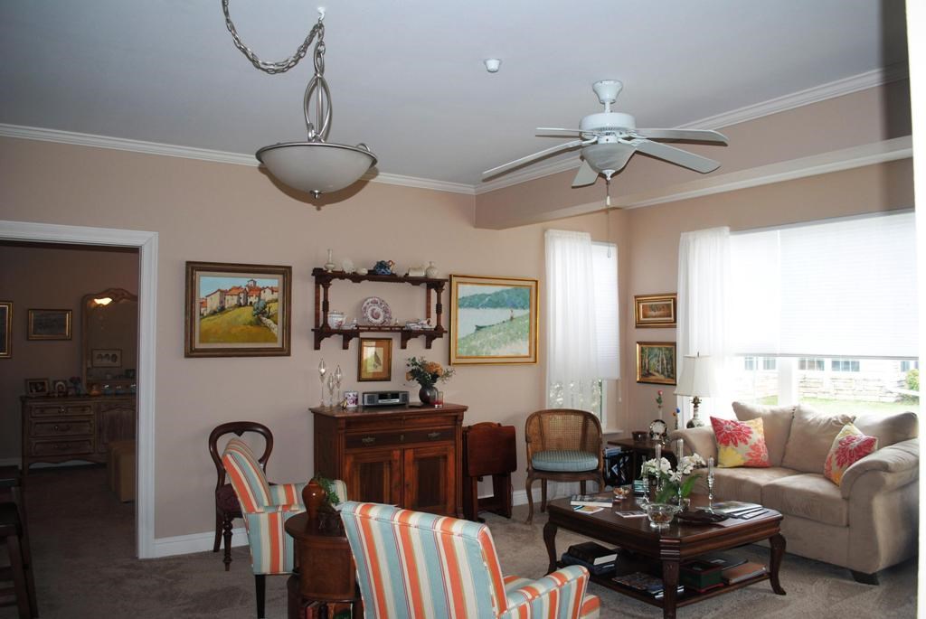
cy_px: 310
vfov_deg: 48.0
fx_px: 695
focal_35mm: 27
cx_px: 463
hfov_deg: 67.3
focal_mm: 18
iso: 200
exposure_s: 1/60
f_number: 3.5
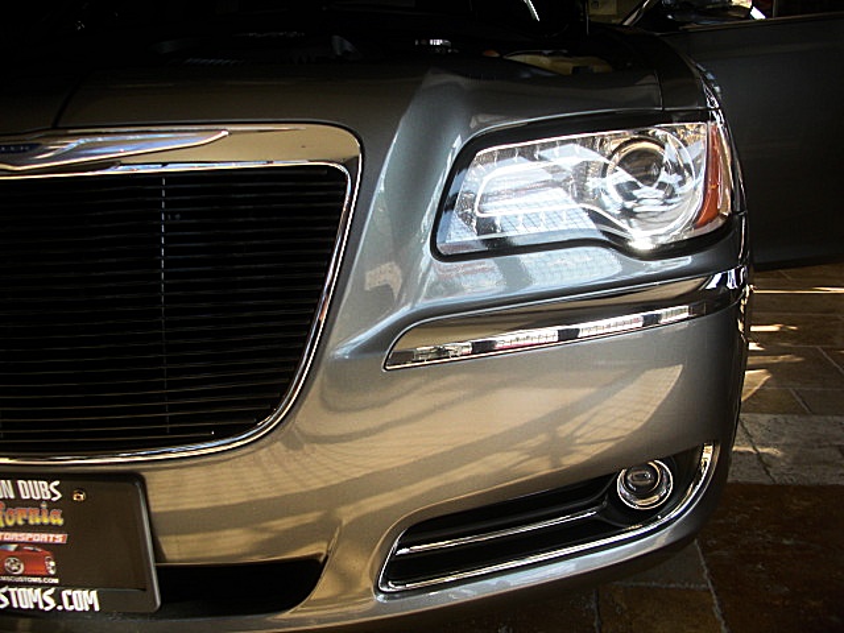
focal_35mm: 36
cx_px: 422
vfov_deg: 39.7
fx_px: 878
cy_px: 316
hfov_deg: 51.4
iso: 50
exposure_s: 1/60
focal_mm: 6.3
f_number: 2.8
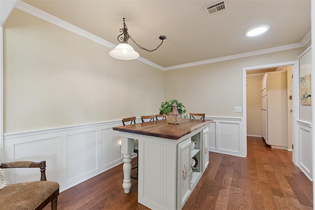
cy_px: 105
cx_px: 158
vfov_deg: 77.3
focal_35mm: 15
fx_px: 131
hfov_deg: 100.4
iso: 200
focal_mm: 10
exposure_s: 1/5
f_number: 8
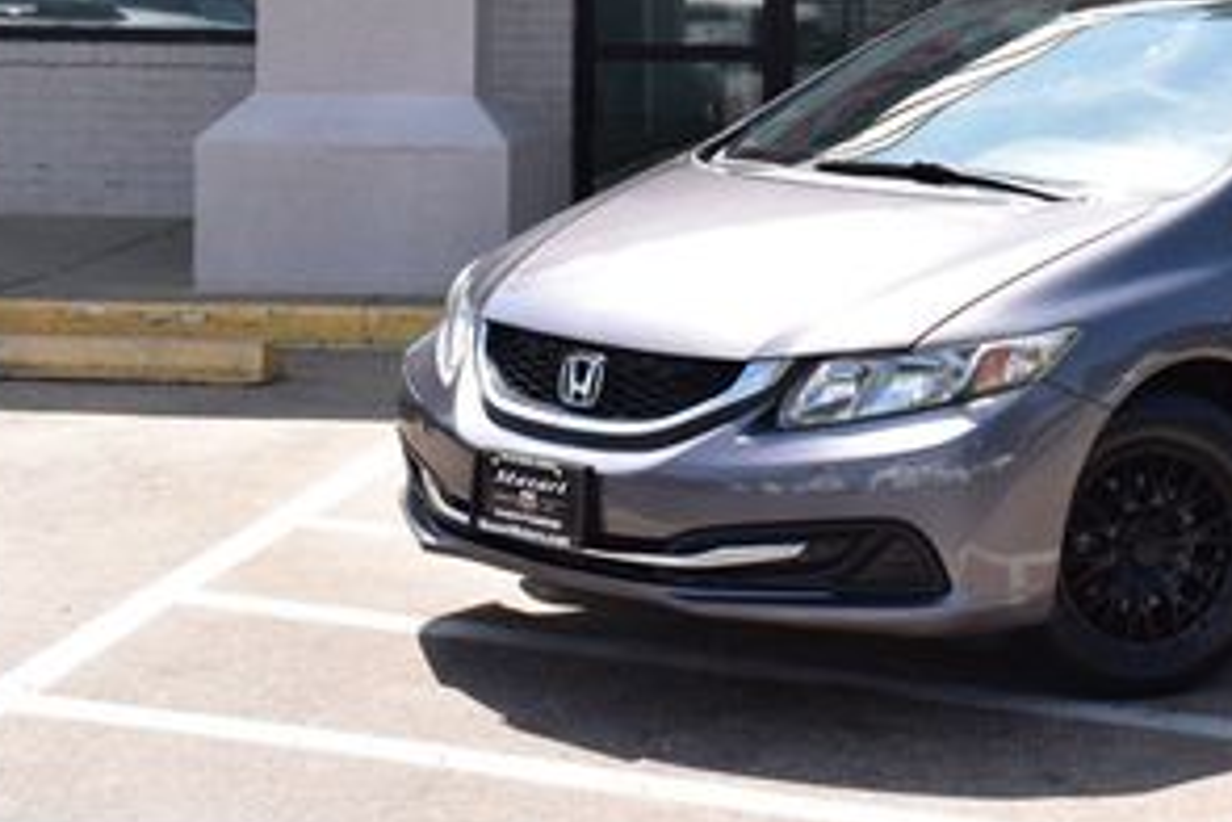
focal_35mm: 98
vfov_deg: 13.7
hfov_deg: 20.5
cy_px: -17
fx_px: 3354
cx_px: 1077
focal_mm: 30
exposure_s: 1/400
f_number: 11
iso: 400
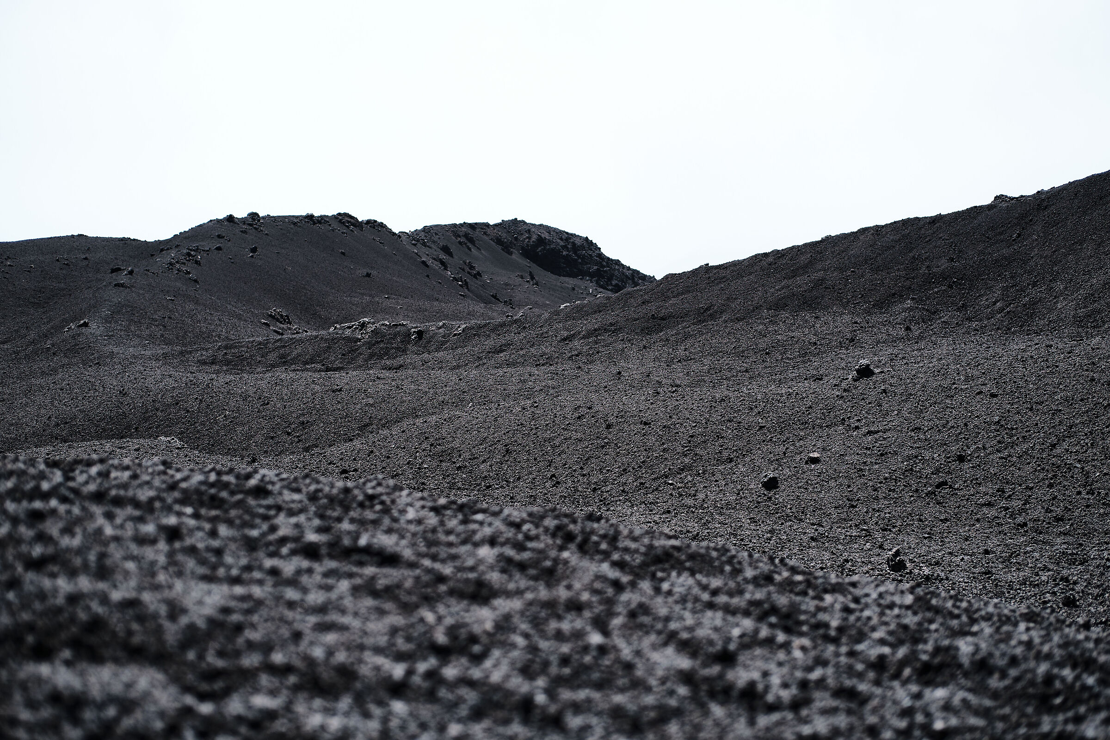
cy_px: 370
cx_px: 555
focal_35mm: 53
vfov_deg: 25.5
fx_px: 1634
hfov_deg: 37.5
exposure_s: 1/1600
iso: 160
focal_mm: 35
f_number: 2.8
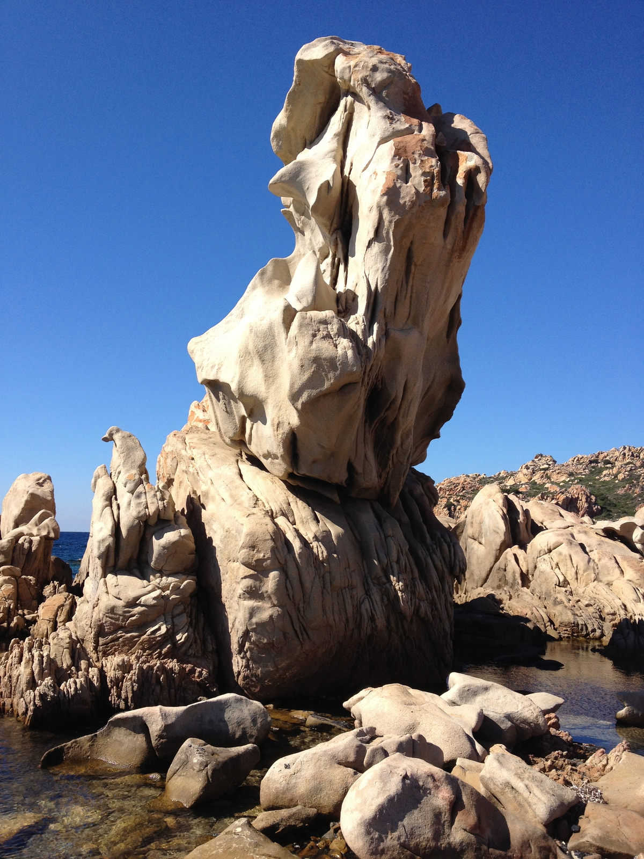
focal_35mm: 35
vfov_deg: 52.6
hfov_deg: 40.7
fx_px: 868
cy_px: 430
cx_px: 322
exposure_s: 1/1727
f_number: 2.4
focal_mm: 4.28
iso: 64
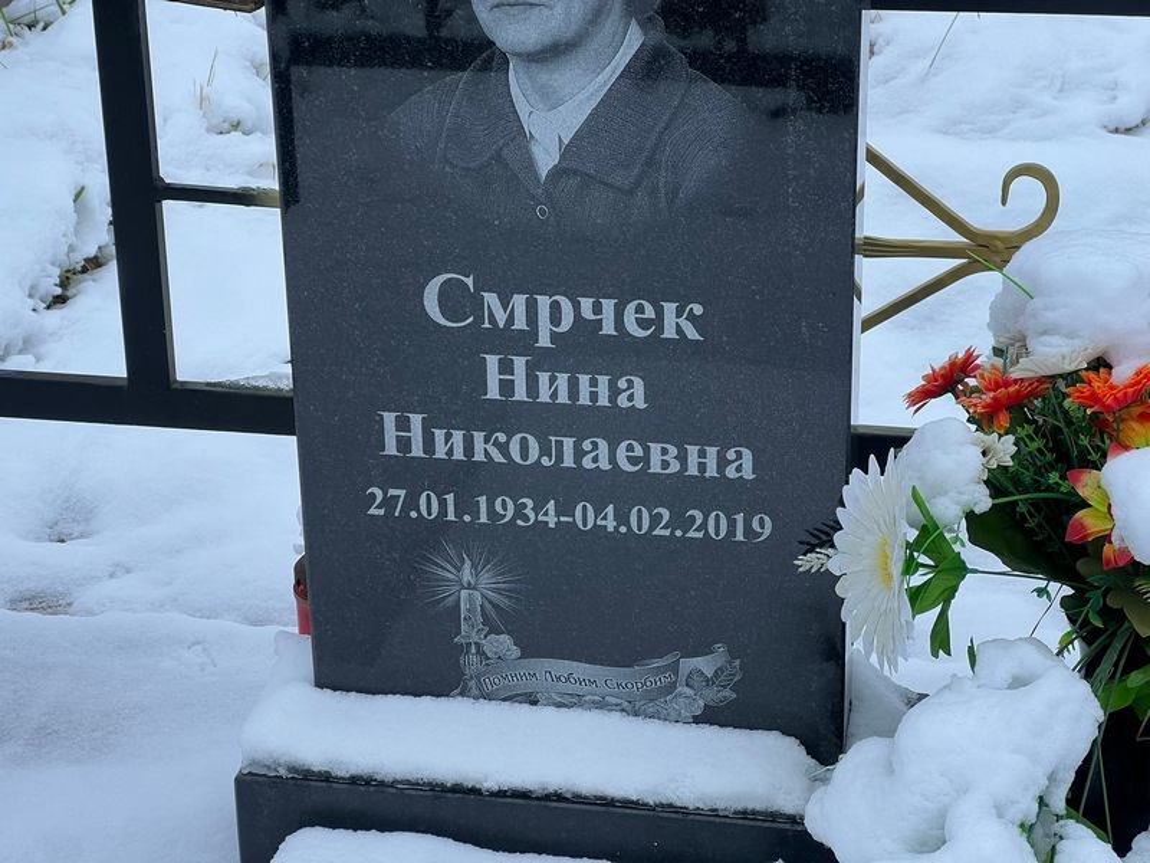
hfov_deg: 25.3
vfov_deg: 19.1
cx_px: 575
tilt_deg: -28.1
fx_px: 2558
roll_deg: +1.4
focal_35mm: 77
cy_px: 432
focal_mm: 9
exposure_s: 1/106
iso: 32
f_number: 2.8
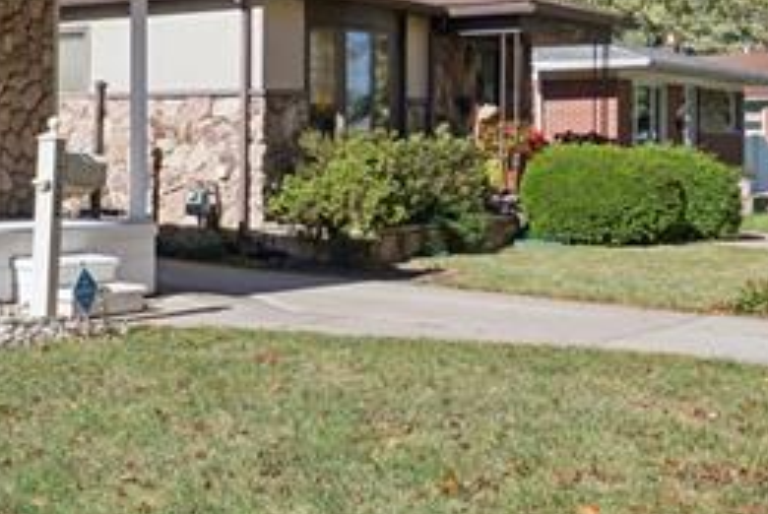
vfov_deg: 22.7
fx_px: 1260
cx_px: -109
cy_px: 95
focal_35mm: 59
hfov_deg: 29.9
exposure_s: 1/200
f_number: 8
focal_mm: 10
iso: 100
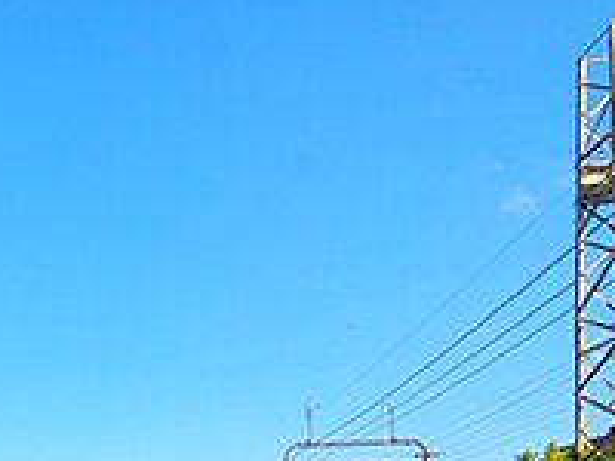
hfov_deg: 39.2
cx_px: -9
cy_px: 562
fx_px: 746
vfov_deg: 29.3
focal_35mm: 42
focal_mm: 1.83
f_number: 2.2
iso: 49
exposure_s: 1/1188
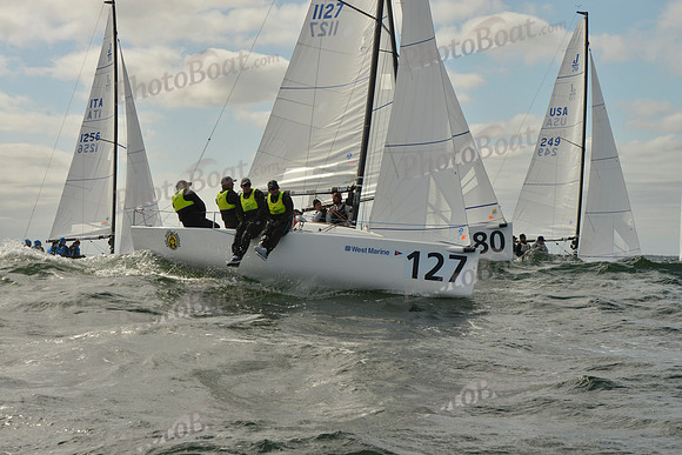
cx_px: 341
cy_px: 228
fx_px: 1326
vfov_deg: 19.5
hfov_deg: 28.8
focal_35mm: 70
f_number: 13
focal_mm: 70
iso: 400
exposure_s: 1/1000
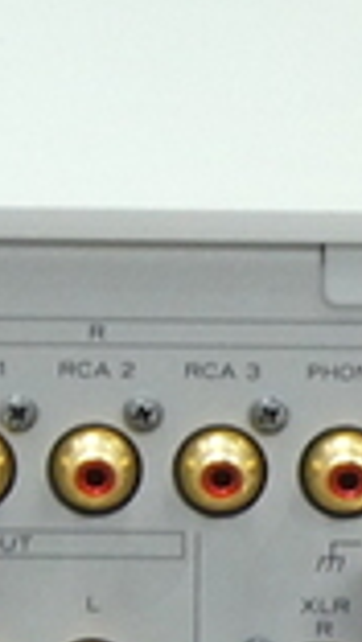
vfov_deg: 2.6
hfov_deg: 1.5
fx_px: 14133
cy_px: 535
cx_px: 448
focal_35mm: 830
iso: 200
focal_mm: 22.3
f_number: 5.2
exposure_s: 1/3.2
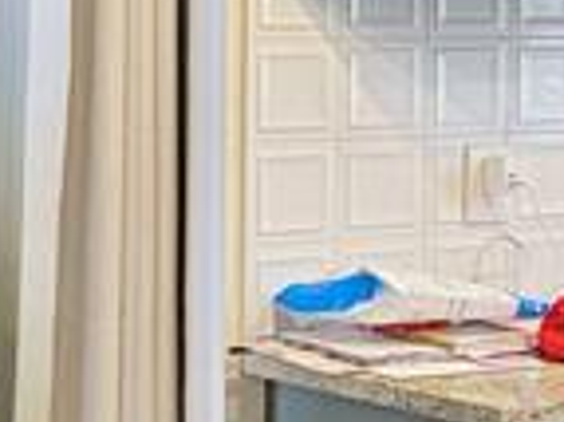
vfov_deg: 11.4
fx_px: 2100
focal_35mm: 129
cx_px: 572
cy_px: 347
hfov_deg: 15.0
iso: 200
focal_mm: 6.7
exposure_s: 1/119
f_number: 1.8
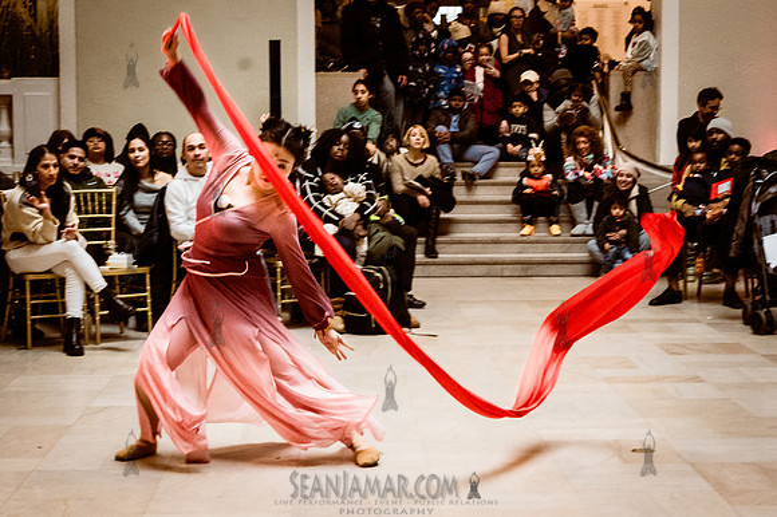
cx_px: 409
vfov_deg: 17.0
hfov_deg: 25.4
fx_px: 1725
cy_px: 272
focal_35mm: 80
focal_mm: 50
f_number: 6.3
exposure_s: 1/250
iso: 6400
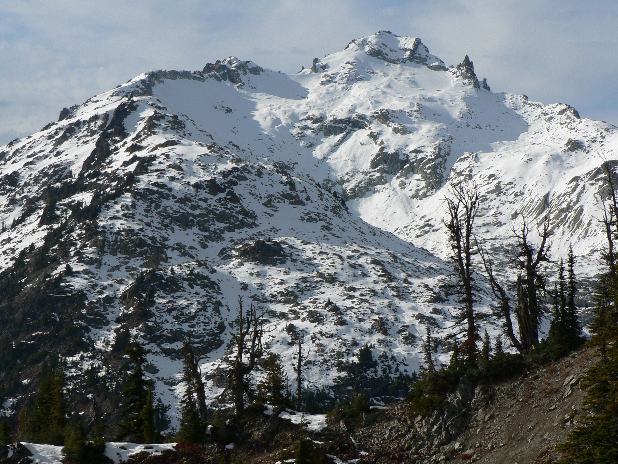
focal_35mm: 89
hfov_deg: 22.0
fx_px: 1589
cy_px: 232
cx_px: 309
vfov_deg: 16.6
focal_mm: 14.9
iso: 80
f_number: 5
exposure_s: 1/1000
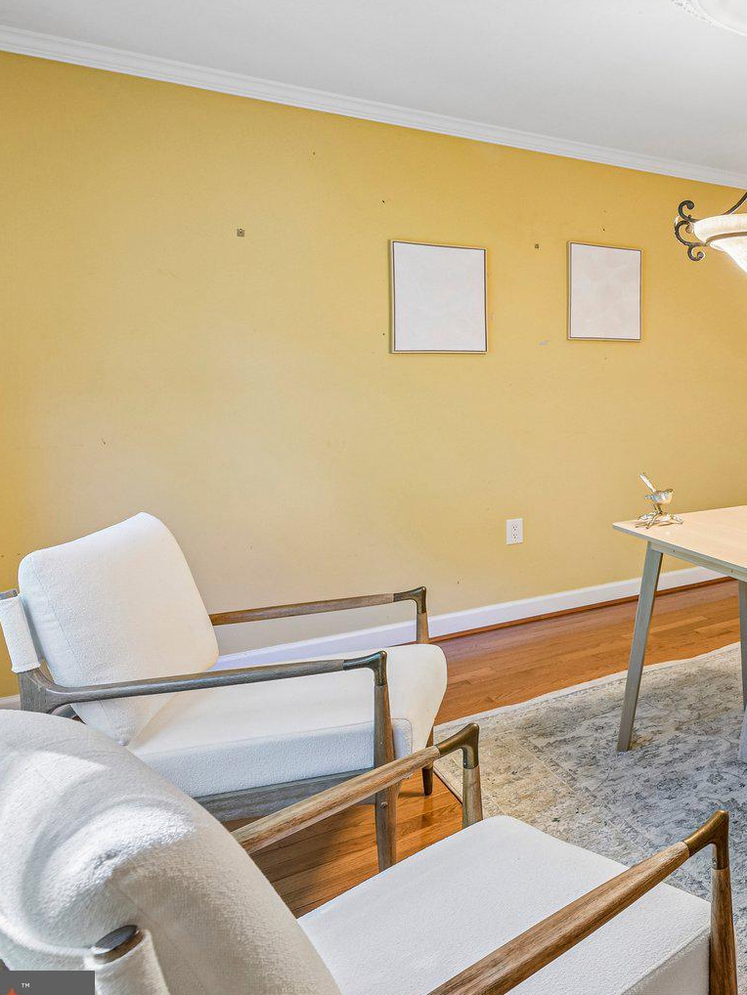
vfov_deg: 60.8
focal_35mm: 29
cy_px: 375
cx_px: 879
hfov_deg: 37.5
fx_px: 834
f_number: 8
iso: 400
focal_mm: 15
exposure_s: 1/4
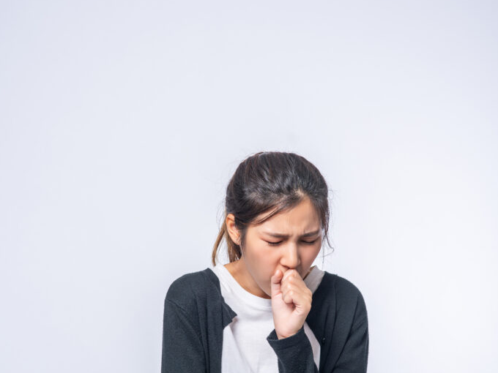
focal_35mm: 123
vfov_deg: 12.0
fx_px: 1770
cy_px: 299
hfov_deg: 16.0
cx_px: 249
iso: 100
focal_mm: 85
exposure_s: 1/200
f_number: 4
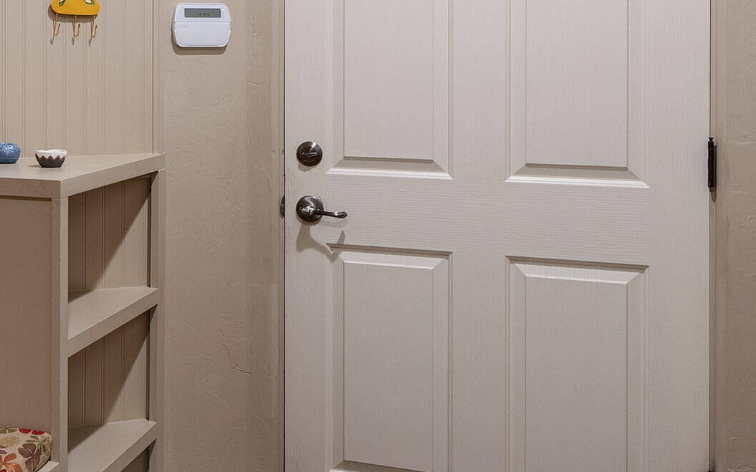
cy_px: 68
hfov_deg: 40.2
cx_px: 74
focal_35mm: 46
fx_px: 948
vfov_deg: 27.2
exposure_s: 1/1.25
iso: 200
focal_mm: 17
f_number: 9
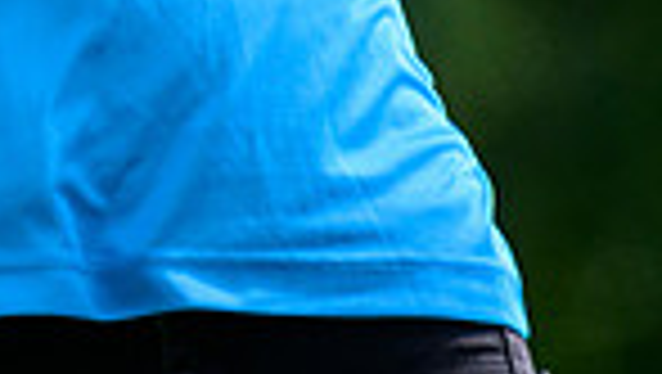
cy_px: -446
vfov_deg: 0.6
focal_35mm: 1924
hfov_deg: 1.1
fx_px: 33804
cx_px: -221
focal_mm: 400
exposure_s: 1/3200
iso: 1000
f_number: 5.6
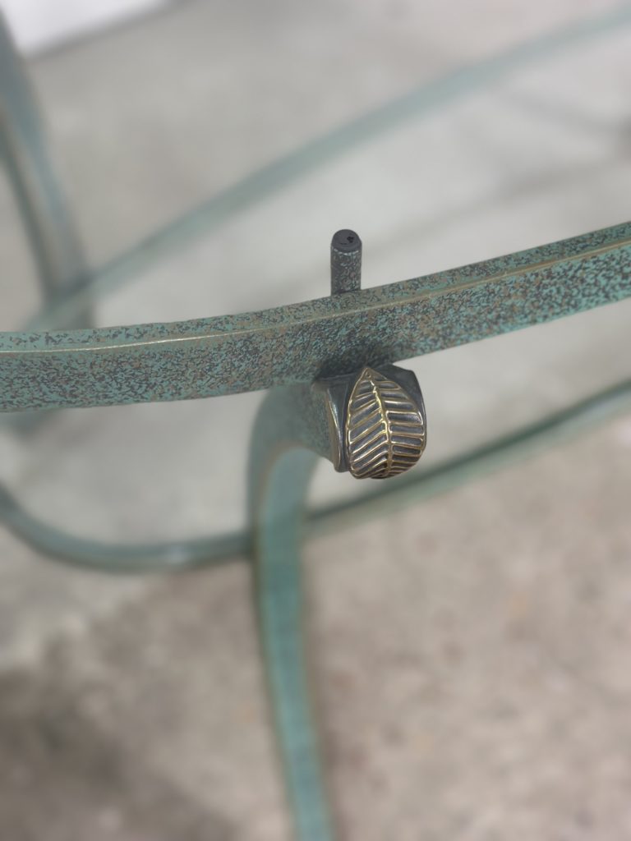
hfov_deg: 30.3
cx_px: 316
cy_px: 420
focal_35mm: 48
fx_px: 1167
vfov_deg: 39.7
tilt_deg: -54.9
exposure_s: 1/50
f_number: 1.78
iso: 320
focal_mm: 6.86
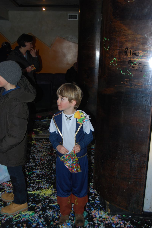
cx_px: 76
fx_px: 265
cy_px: 114
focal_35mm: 42
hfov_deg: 32.0
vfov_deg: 46.4
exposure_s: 1/60
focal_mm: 28
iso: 200
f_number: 4.2
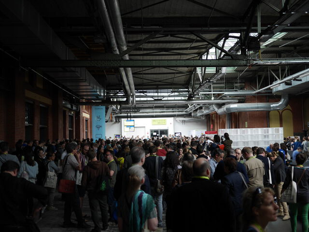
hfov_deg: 46.8
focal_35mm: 40
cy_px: 116
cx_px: 154
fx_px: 357
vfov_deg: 36.0
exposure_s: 1/80
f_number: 1.7
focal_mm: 20
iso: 200
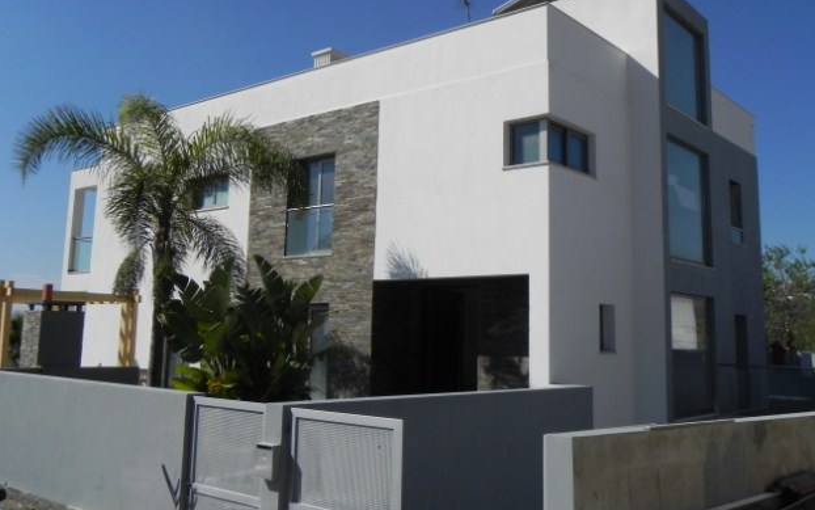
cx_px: 397
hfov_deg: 54.0
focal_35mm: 36
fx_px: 800
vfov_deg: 35.2
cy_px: 206
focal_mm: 5.9
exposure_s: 1/716
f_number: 8
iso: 160
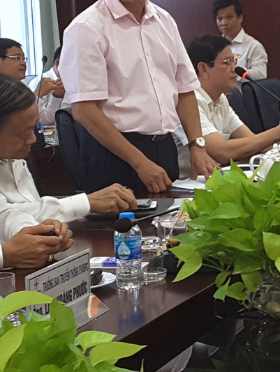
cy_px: 182
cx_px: 283
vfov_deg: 17.0
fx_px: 1250
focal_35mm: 116
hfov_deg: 12.6
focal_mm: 2.9
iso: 80
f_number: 1.9
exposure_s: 1/30
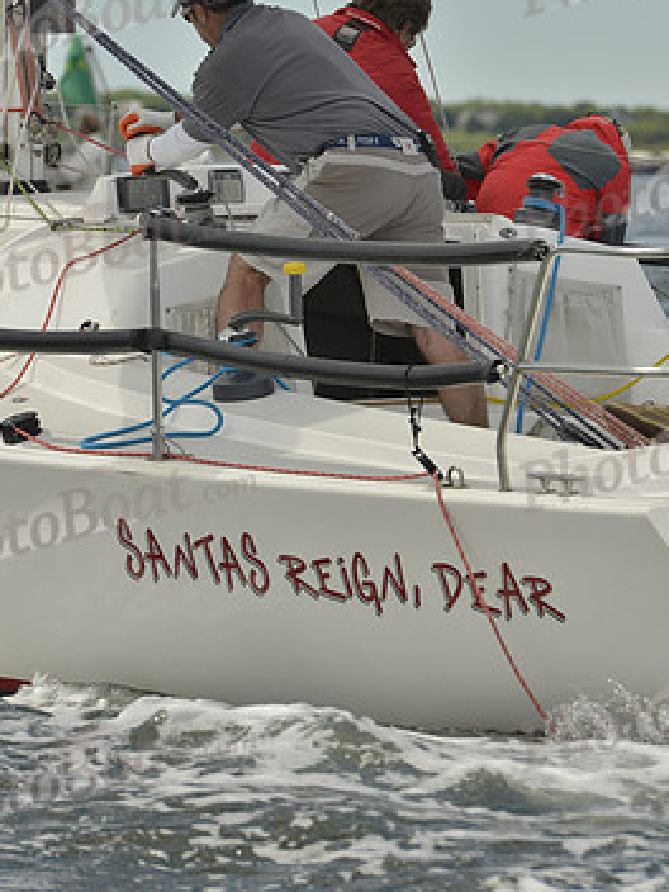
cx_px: 389
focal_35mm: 317
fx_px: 8169
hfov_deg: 4.7
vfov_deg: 6.2
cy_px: 352
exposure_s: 1/1600
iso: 280
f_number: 8
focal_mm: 200
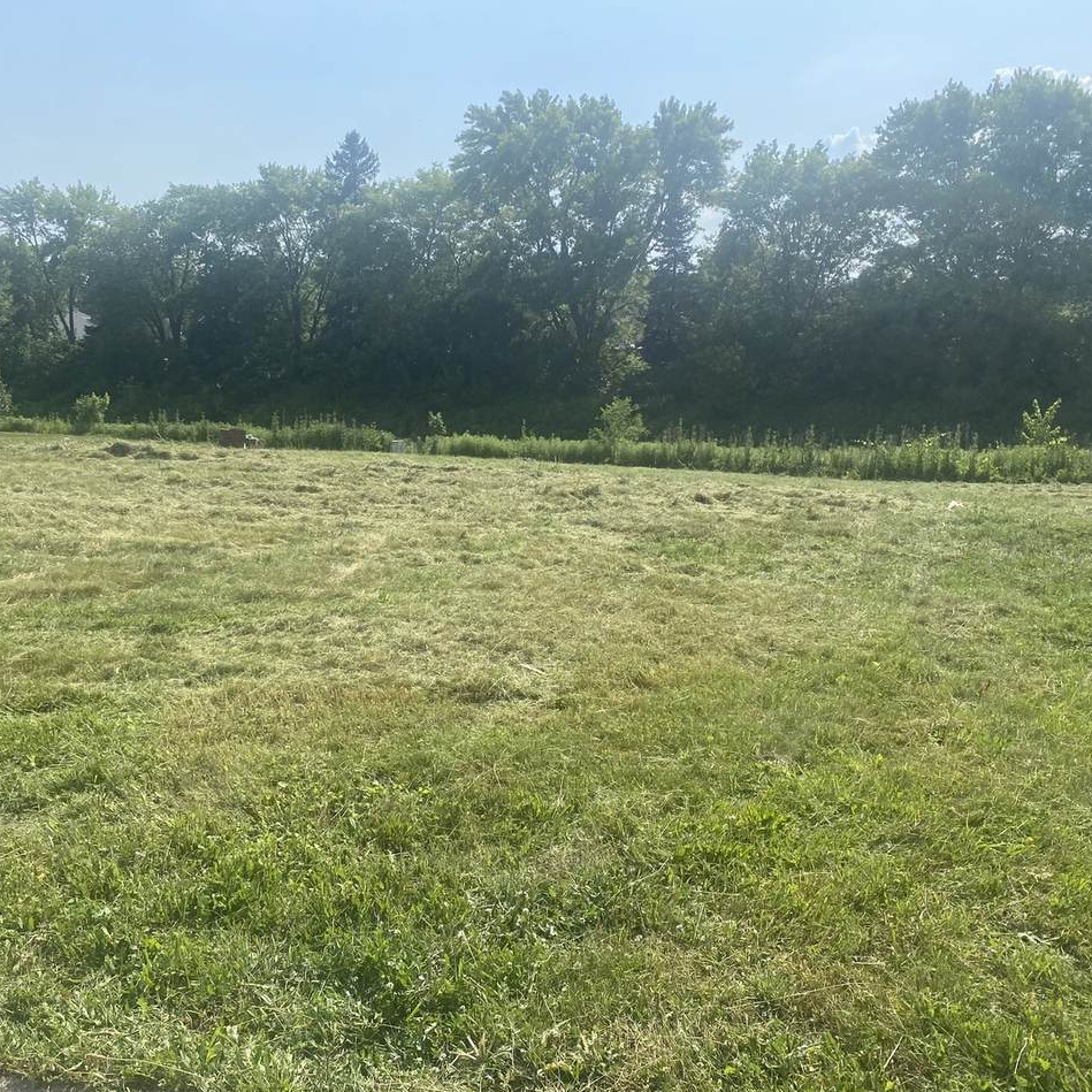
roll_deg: +1.6
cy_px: 550
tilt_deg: -9.0
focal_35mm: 31
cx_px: 510
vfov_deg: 52.5
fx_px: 1106
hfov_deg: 52.5
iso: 32
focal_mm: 4.25
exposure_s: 1/2817
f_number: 1.8
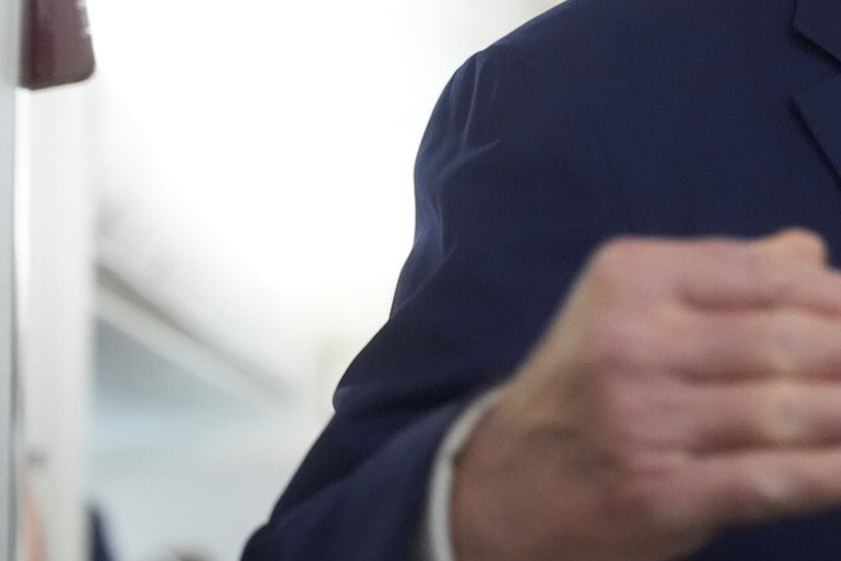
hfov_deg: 14.5
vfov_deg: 9.9
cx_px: 990
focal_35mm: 137
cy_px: -47
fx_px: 3201
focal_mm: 54
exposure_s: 1/125
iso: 5000
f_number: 2.8
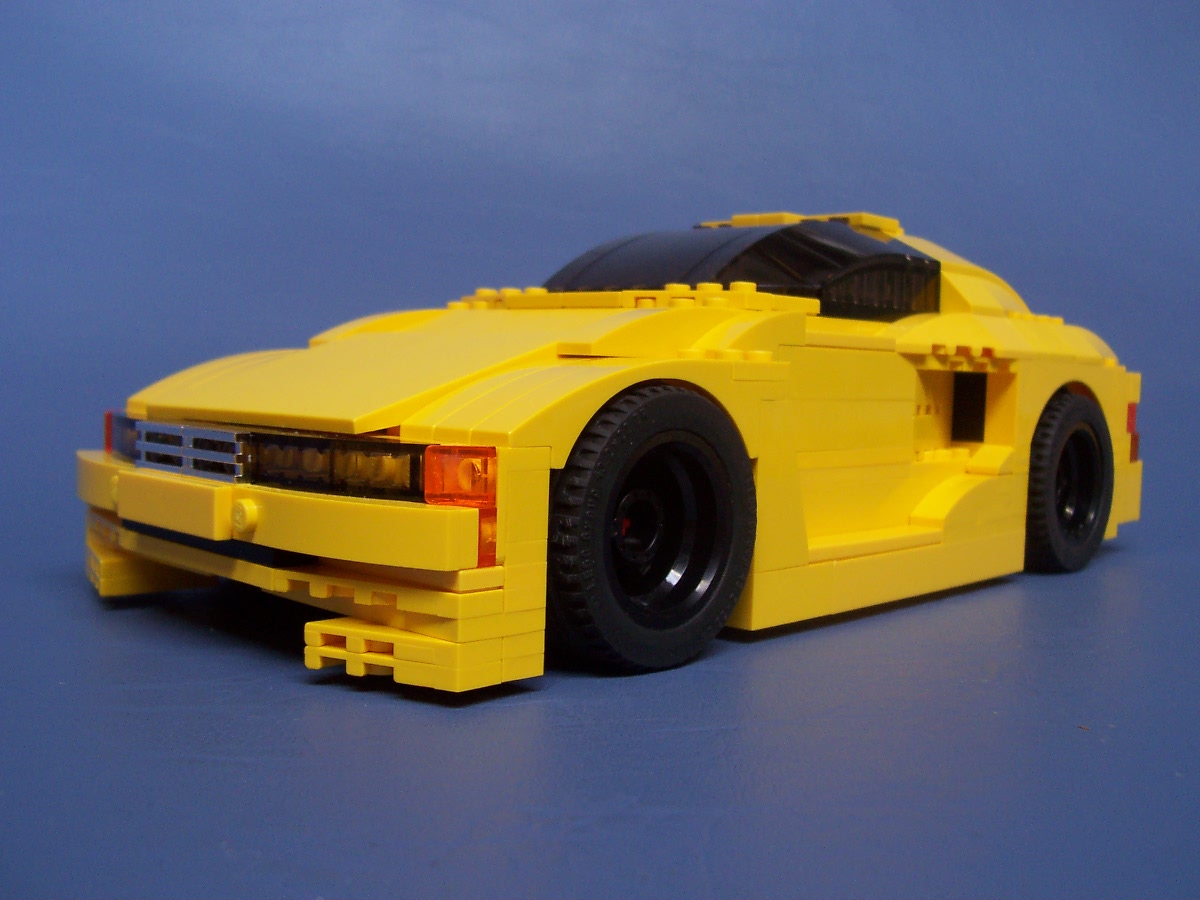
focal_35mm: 37
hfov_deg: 50.1
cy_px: 450
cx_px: 600
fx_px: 1283
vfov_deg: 38.7
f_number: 2.8
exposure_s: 1/30
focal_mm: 5.6
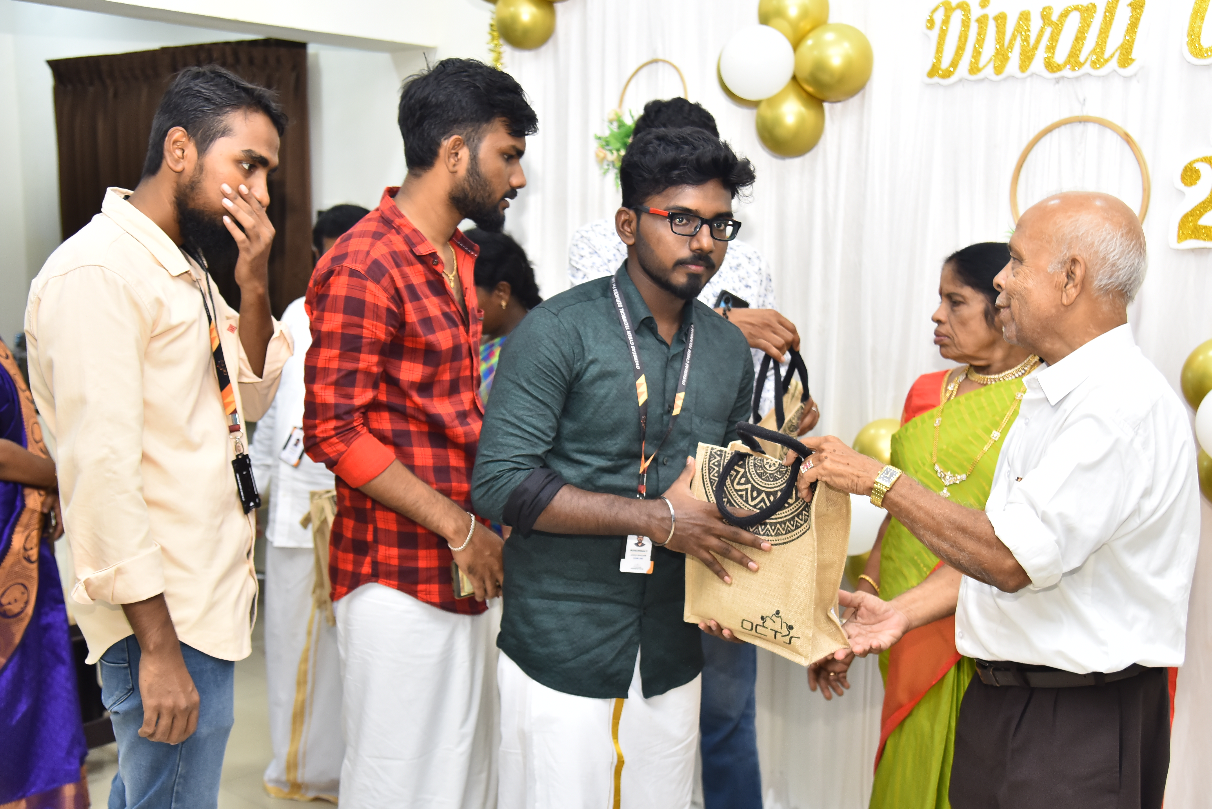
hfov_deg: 41.1
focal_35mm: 48
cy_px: 425
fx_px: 1616
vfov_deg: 28.1
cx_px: 634
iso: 1000
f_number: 4
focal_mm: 44
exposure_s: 1/125
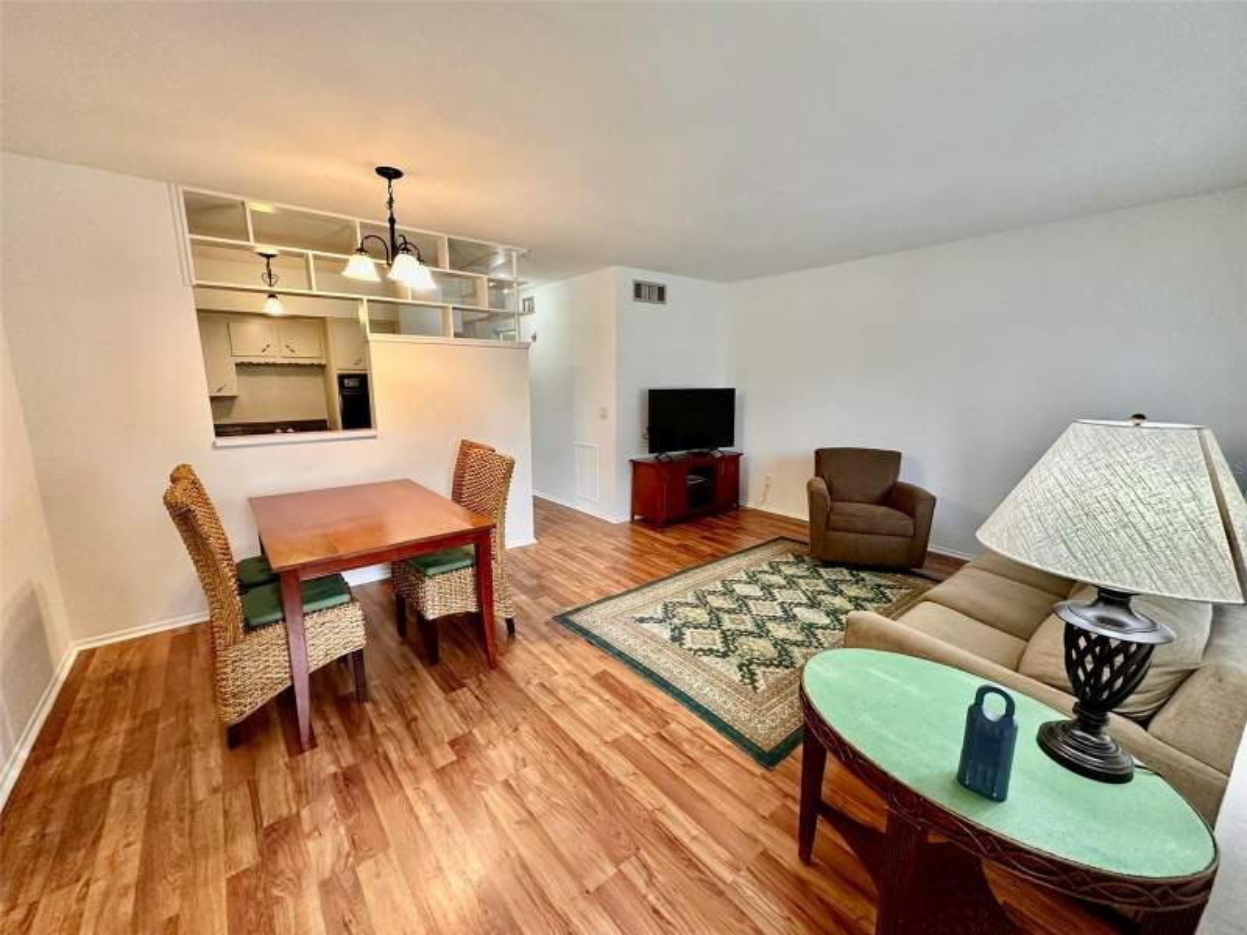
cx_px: 624
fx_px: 504
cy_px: 468
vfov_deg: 85.7
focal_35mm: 14
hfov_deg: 102.1
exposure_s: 1/120
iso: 320
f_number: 2.2
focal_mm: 2.22
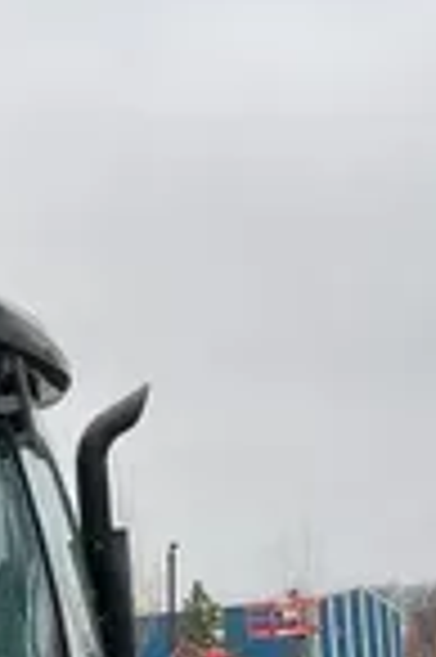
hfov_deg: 11.5
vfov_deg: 19.0
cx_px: -535
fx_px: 1857
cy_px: 763
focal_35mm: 102
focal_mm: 4.2
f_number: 1.6
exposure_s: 1/121
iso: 64
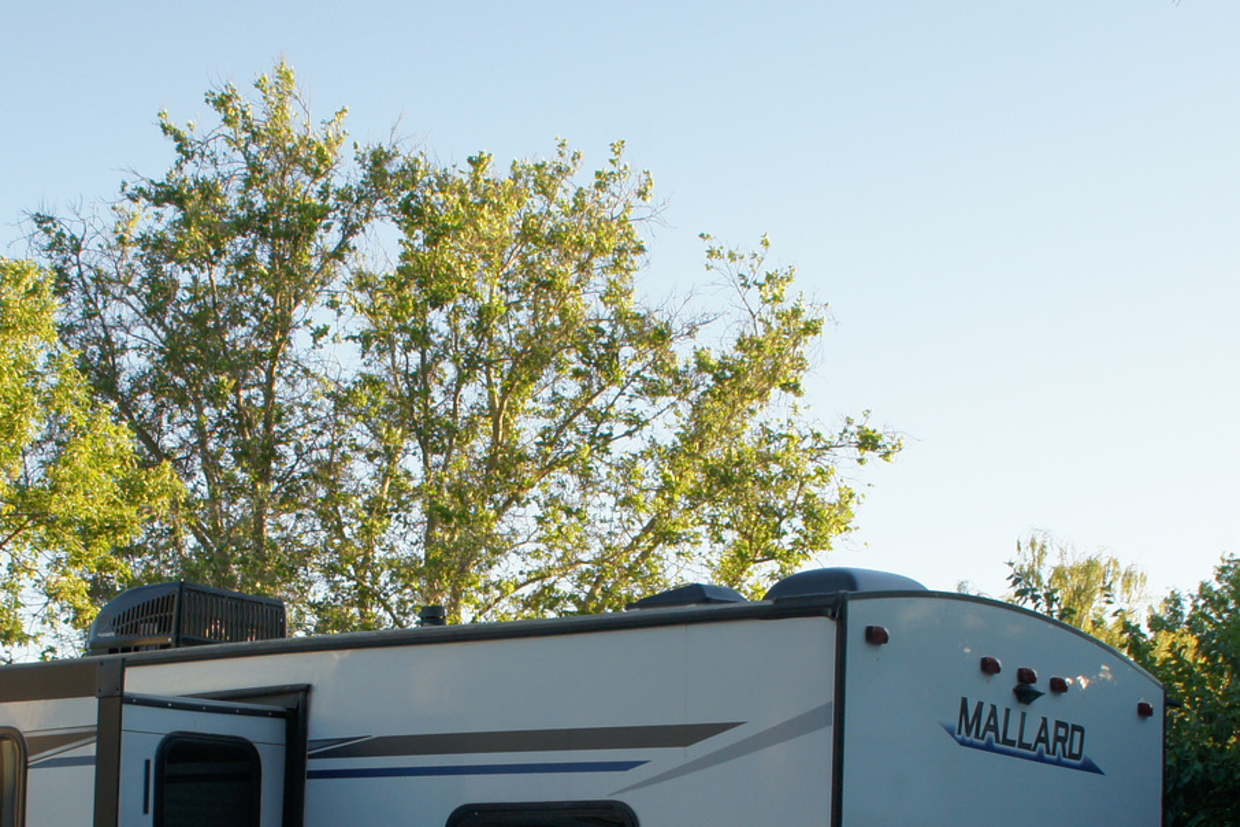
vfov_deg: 21.8
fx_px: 2101
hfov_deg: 32.8
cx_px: 541
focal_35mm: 61
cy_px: 743
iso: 200
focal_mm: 18
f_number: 9
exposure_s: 1/80
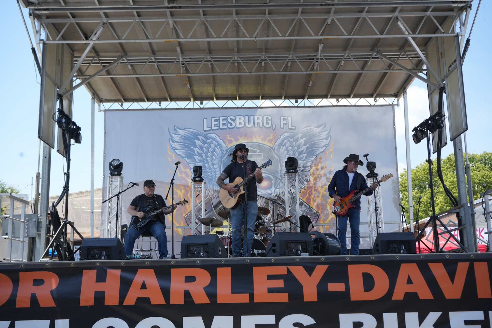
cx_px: 246
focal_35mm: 40
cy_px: 164
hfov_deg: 48.5
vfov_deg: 33.4
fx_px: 547
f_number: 8
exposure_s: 1/125
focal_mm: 40
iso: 100
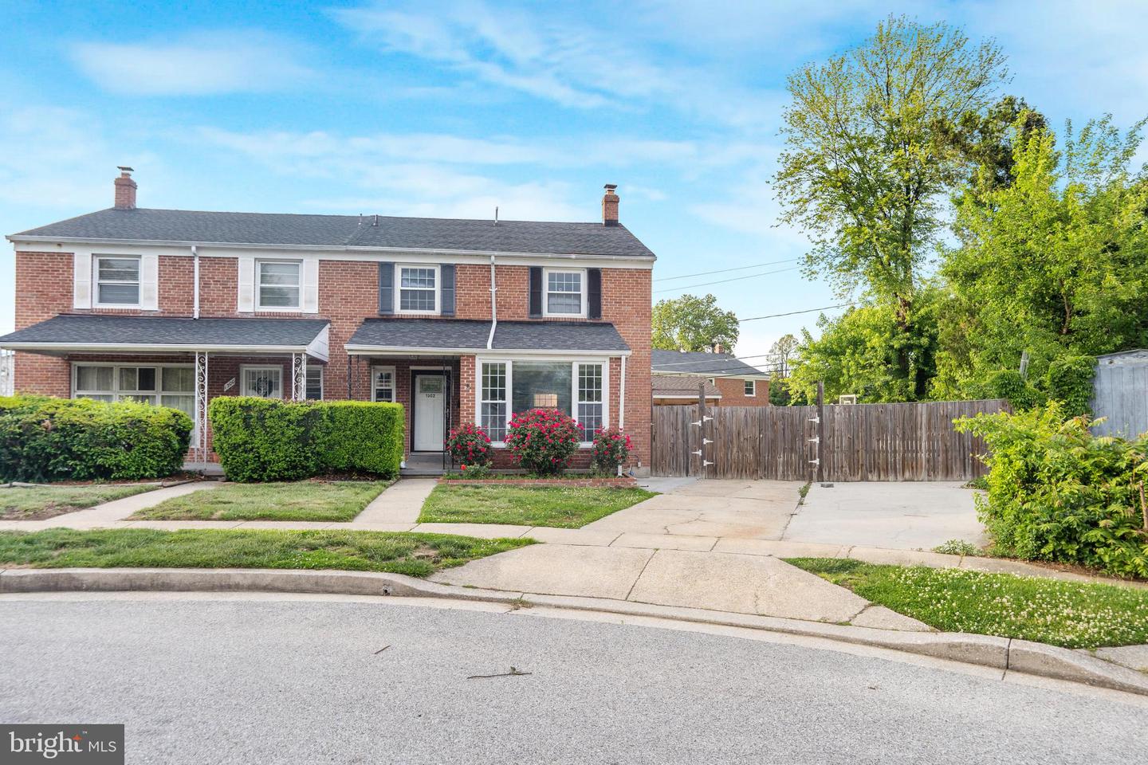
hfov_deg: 73.7
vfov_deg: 53.1
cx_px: 574
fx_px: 765
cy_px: 382
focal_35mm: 24
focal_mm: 24
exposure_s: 1/200
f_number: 8
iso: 400
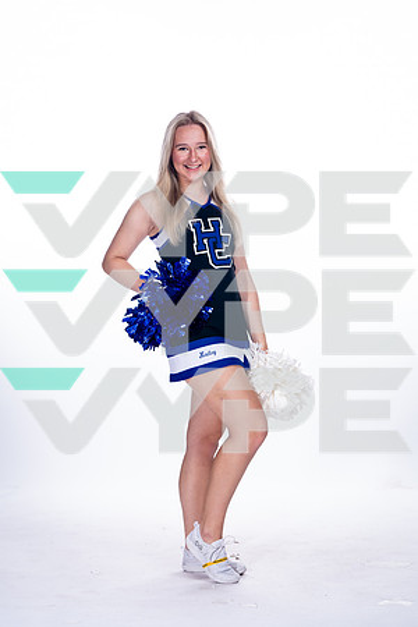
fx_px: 2003
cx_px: 209
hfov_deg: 11.9
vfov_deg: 17.8
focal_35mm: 115
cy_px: 314
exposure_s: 1/250
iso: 800
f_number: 5.6
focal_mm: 115
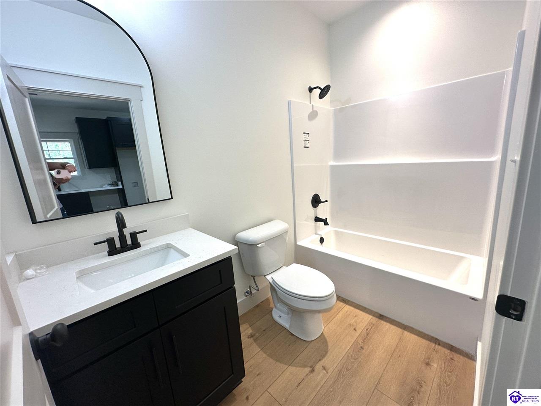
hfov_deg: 102.1
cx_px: 270
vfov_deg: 85.7
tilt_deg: -10.9
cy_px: 203
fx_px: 219
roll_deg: +3.8
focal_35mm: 14
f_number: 2.2
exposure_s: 1/120
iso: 125
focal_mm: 2.22
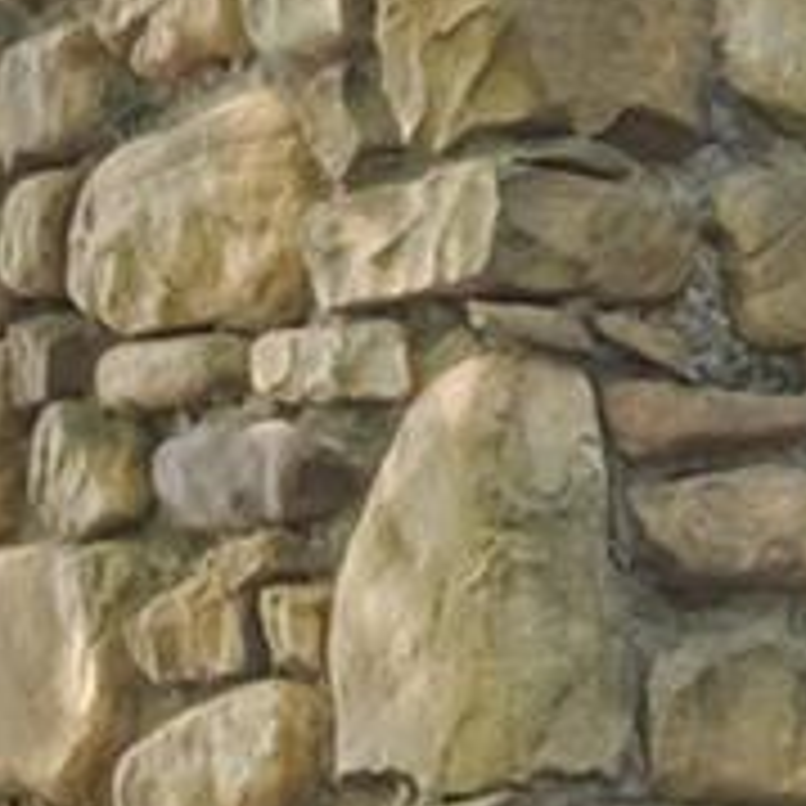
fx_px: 3583
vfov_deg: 12.5
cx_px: 207
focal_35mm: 136
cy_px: 952
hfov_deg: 12.8
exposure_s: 1/10
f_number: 8
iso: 640
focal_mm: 14
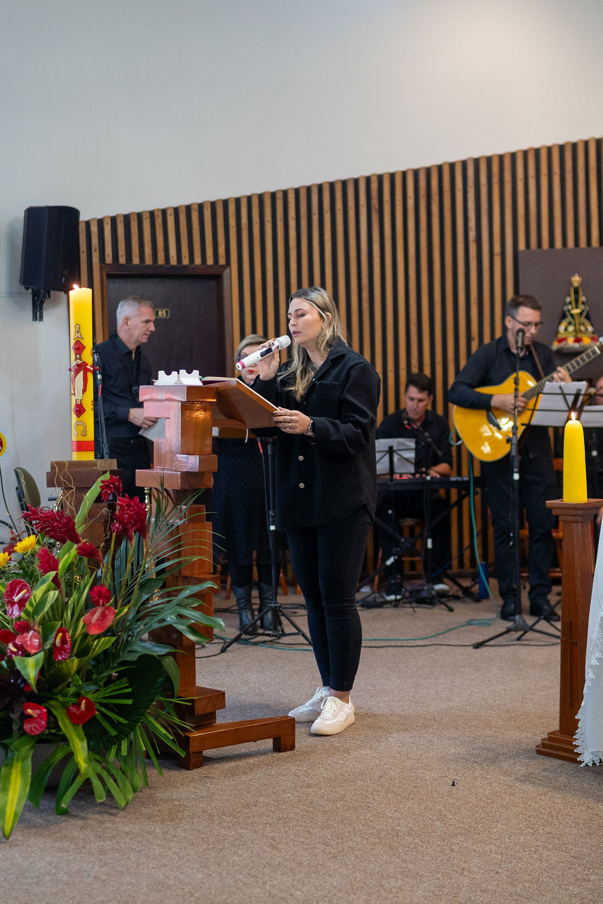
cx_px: 302
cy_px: 452
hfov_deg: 26.0
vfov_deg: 38.2
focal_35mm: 52
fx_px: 1306
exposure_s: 1/160
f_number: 1.8
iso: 1000
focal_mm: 35
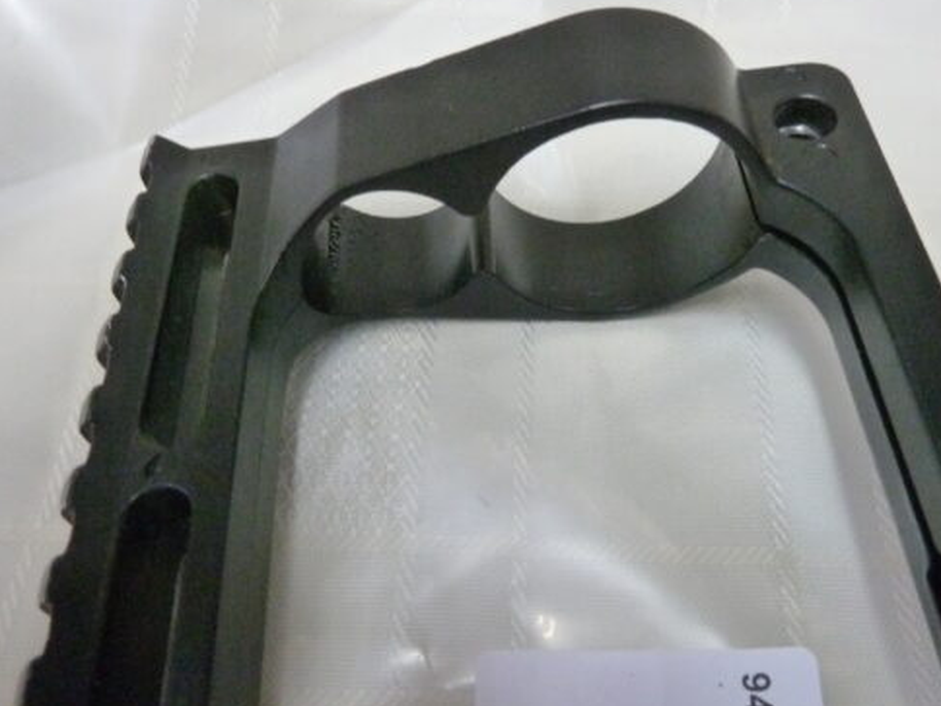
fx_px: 843
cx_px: 472
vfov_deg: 45.4
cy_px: 393
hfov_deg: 58.4
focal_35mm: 31
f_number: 3.3
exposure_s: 1/40
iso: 800
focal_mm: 4.1
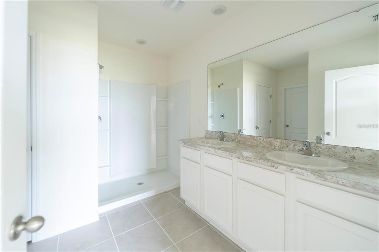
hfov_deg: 104.3
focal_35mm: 14
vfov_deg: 81.2
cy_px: 126
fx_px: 147
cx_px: 190
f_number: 2.8
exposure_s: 1/30
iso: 640
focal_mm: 14
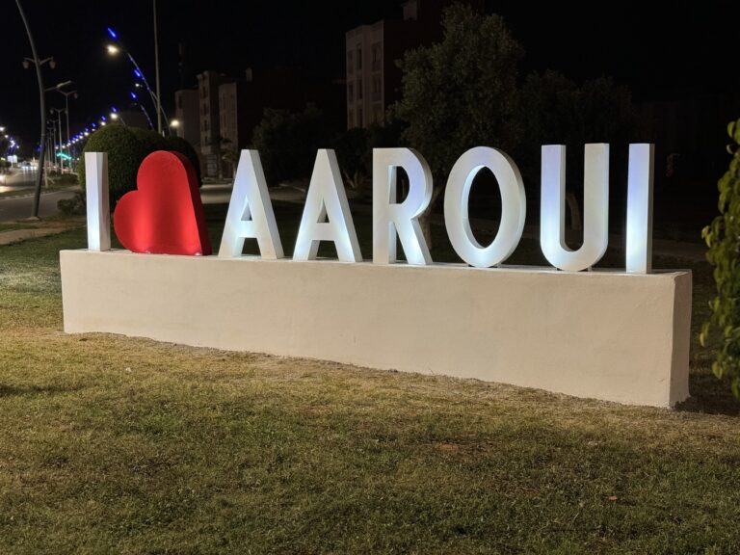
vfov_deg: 30.3
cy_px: 278
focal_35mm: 48
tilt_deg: -5.7
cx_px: 370
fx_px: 1026
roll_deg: -1.0
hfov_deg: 39.7
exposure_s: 1/33
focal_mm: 6.76
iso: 320
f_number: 1.78
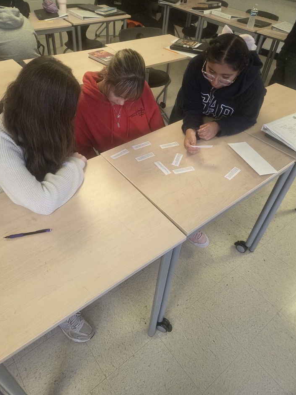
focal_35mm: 25
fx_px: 285
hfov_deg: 54.9
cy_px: 184
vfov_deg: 69.3
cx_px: 141
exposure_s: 1/60
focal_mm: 5.4
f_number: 1.8
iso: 200
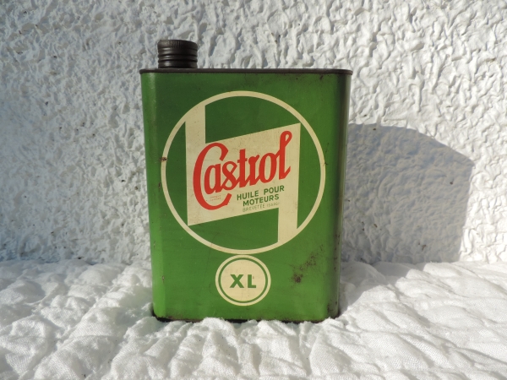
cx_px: 254
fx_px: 352
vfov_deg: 56.8
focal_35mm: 24
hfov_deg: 71.6
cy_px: 190
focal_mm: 4.3
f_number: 3
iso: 80
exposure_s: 1/1250
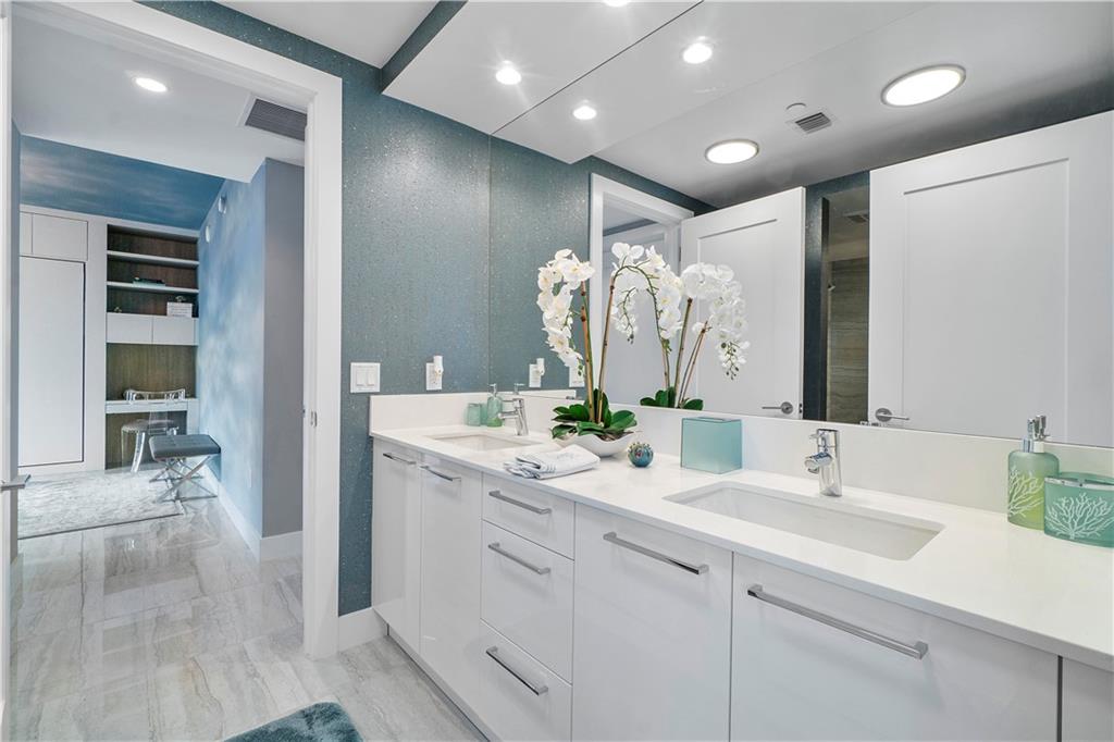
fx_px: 464
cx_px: 557
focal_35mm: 15
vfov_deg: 77.3
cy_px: 371
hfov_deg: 100.4
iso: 160
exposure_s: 1/10
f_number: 11
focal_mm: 10
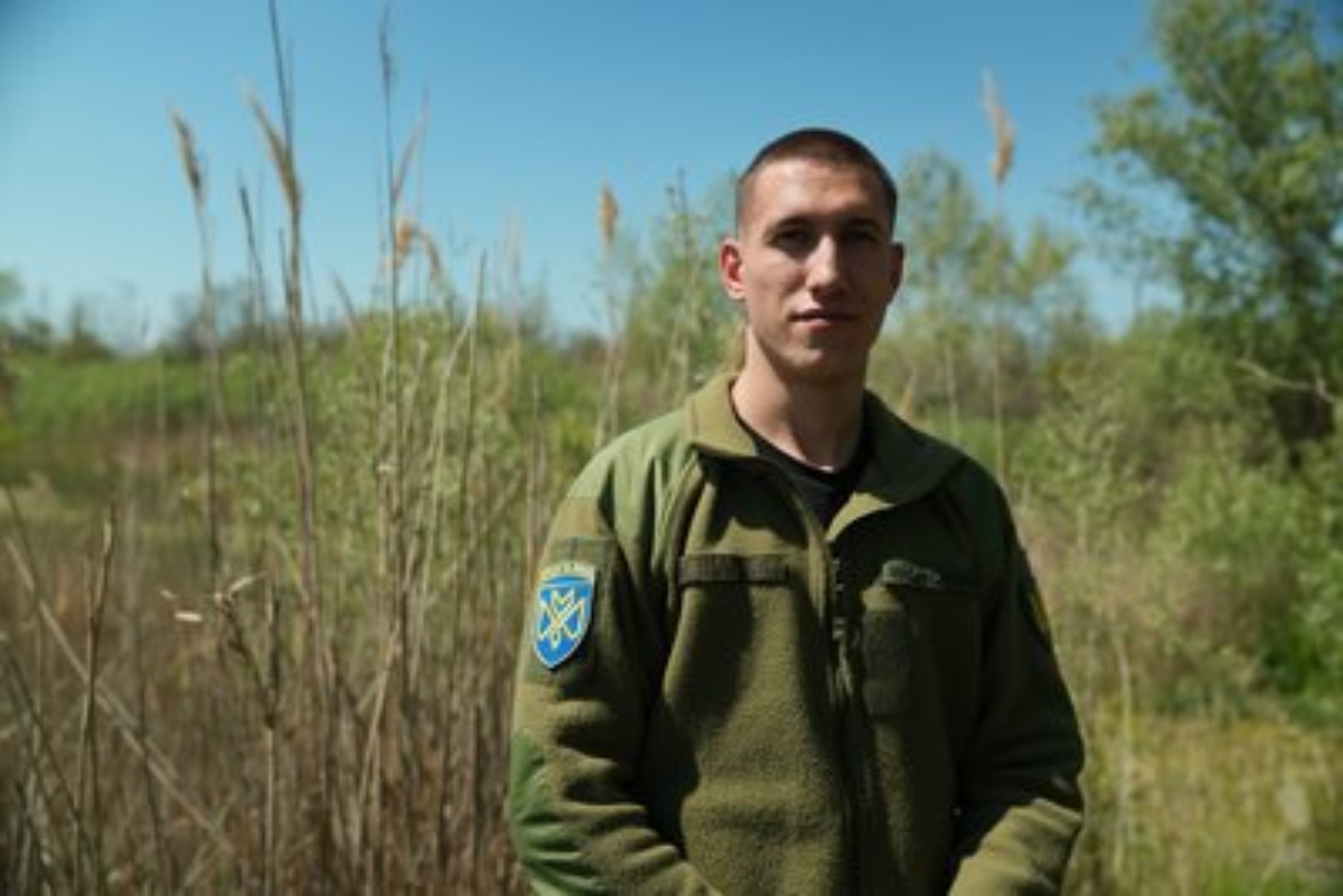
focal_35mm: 29
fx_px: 1082
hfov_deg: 63.6
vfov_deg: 45.0
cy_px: 448
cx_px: 672
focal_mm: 29
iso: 100
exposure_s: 1/500
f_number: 2.8
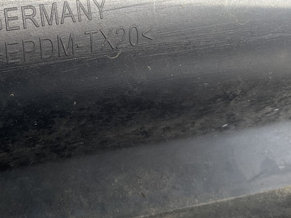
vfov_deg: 24.5
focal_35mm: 58
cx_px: 28
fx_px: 488
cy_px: 22
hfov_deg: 31.6
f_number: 1.8
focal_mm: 3
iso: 16
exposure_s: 1/165
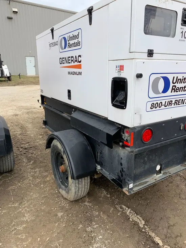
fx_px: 186
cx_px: 93
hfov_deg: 53.1
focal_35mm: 26
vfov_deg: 67.3
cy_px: 124
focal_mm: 4.25
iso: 25
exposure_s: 1/452
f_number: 1.8
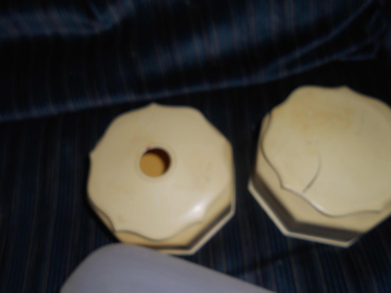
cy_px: 146
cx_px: 196
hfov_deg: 56.8
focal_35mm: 32
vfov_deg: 44.2
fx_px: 361
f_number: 8.8
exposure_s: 1/25
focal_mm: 5.8
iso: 80
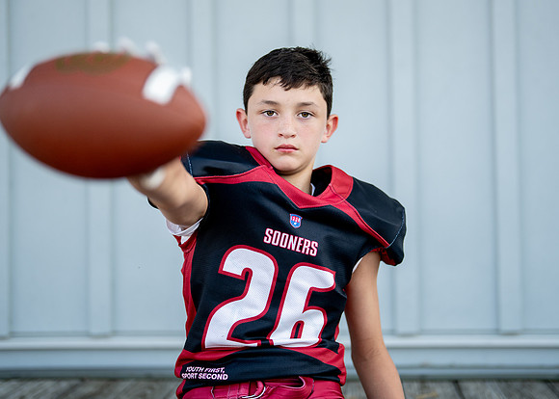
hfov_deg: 32.5
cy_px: 172
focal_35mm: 60
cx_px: 298
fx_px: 957
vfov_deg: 23.5
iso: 160
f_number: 1.2
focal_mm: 50
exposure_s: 1/2000
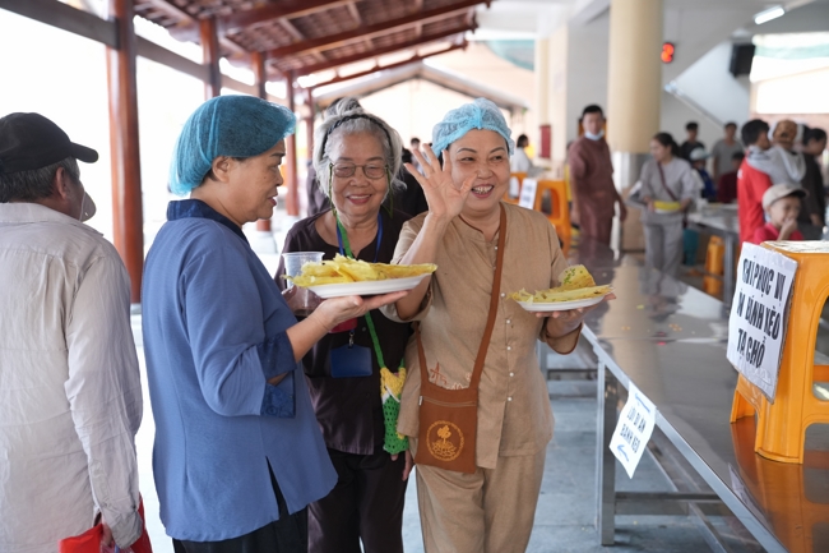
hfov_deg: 48.5
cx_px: 414
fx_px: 921
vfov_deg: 33.4
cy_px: 276
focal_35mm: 40
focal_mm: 40
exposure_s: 1/320
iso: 1600
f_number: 2.8
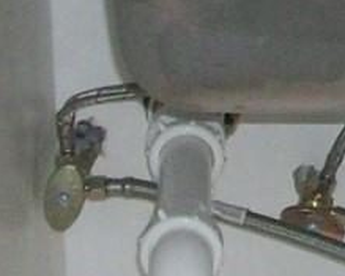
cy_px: -241
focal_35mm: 243
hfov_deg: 7.4
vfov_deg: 6.2
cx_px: 829
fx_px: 2480
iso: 160
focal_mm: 5.7
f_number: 2.8
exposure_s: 1/60
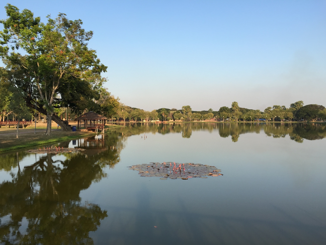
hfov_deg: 61.7
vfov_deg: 48.2
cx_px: 163
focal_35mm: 29
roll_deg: -0.5
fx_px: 273
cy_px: 122
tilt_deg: -0.9
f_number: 2.2
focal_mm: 4.15
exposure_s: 1/659
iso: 32
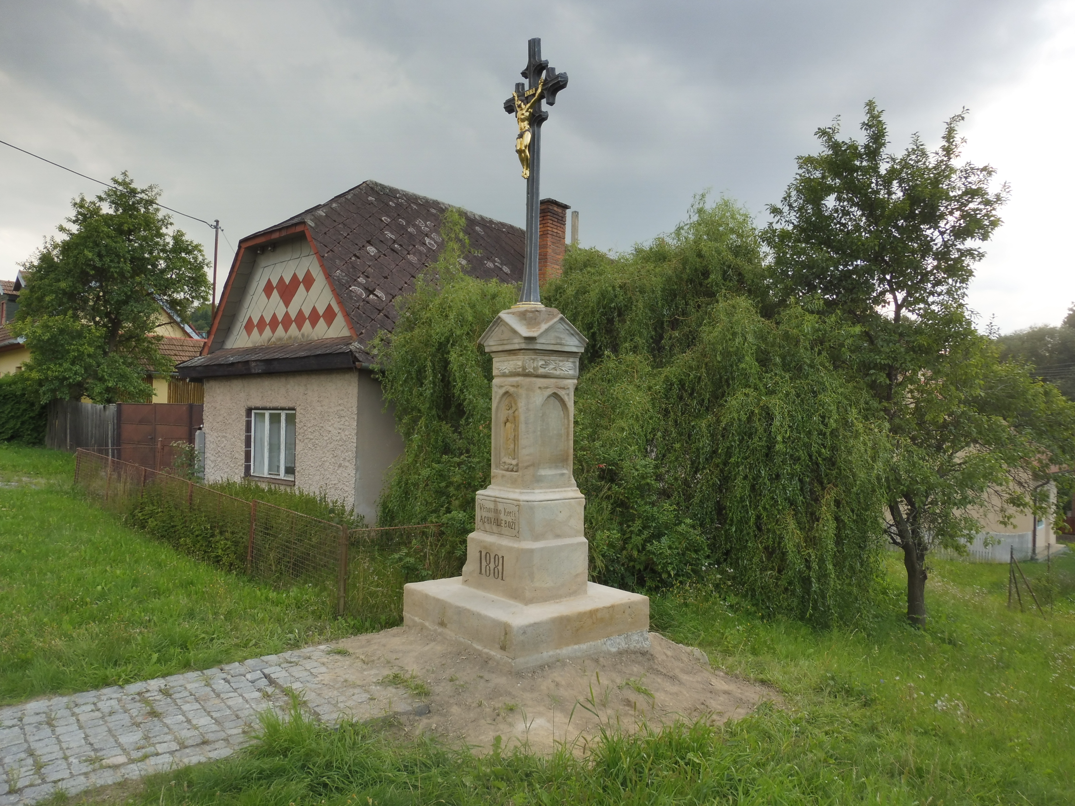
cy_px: 403
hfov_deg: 71.6
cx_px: 538
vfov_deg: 56.8
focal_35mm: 24
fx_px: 745
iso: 100
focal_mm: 4.3
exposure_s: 1/100
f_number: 4
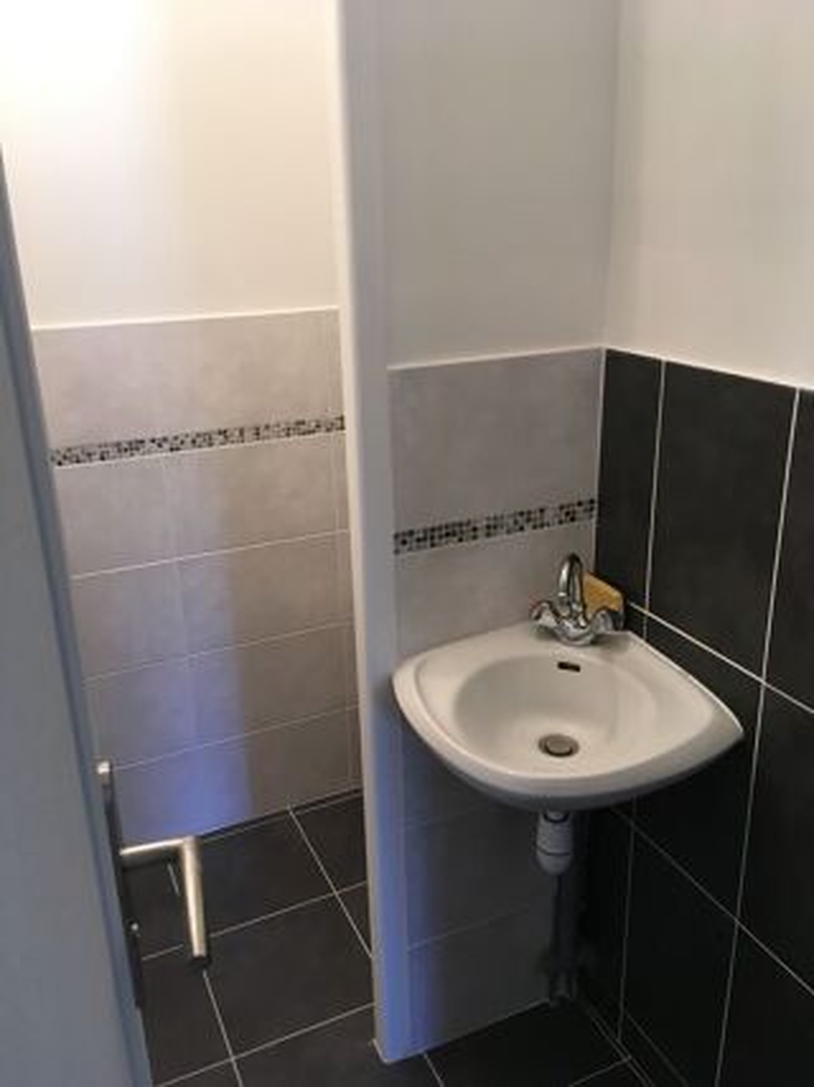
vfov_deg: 61.7
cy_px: 544
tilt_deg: -21.1
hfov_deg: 48.2
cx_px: 407
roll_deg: +3.4
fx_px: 910
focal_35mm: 29
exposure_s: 1/33
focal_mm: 4.15
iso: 80
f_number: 2.2
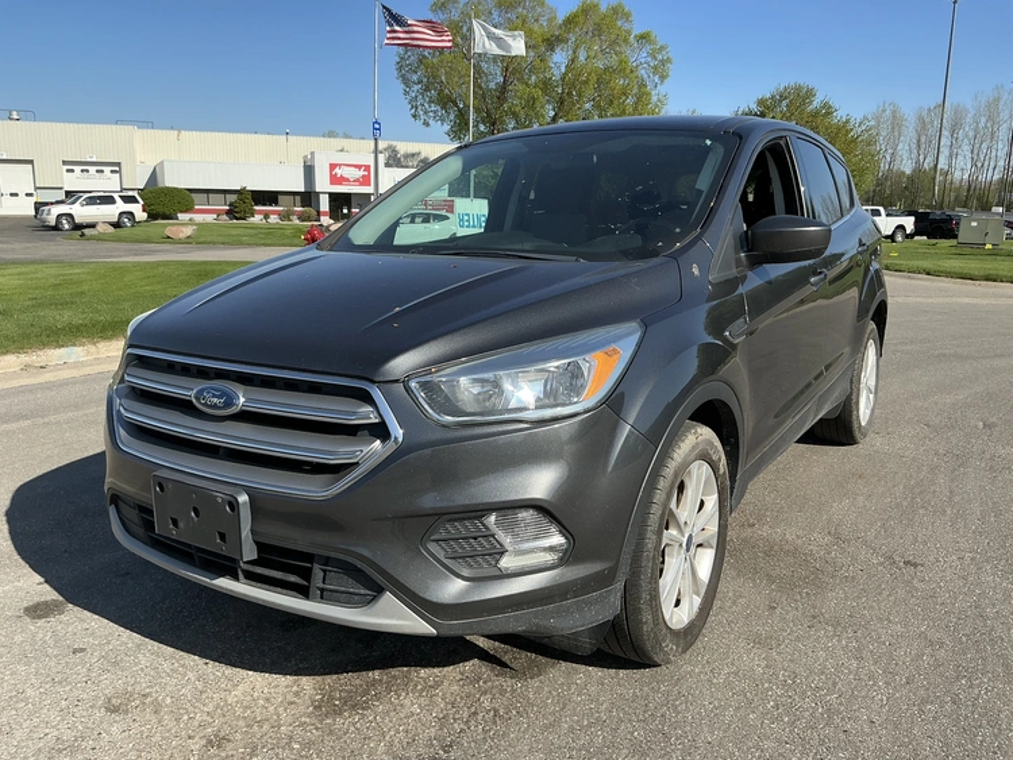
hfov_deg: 63.4
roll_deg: +0.7
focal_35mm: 28
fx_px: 820
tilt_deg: -11.4
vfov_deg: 49.8
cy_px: 380
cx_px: 506
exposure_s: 1/1377
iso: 25
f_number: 1.8
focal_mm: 3
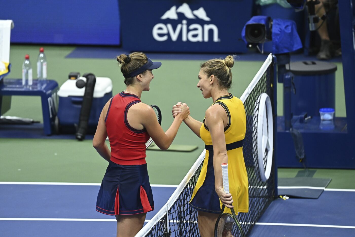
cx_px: 178
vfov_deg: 3.1
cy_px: 118
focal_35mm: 450
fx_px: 4437
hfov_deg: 4.6
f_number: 5.6
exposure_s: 1/1000
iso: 5000
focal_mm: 450
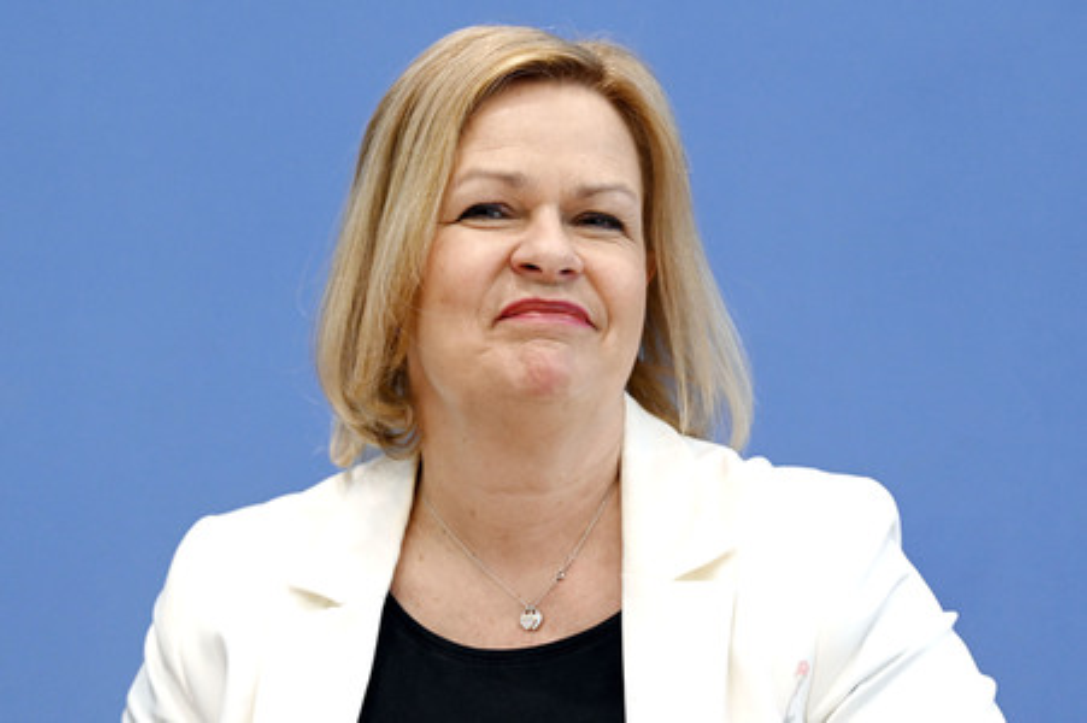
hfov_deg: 15.8
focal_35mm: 130
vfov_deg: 10.5
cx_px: 544
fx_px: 3922
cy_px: 362
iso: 3200
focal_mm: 130
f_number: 6.3
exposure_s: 1/500
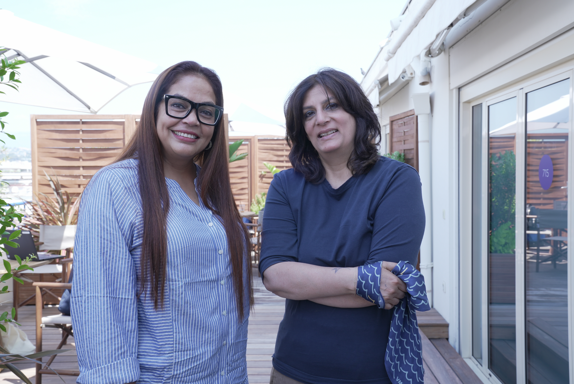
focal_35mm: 37
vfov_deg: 36.0
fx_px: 590
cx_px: 287
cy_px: 192
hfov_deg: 51.9
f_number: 10
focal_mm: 37
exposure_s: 1/50
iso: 200
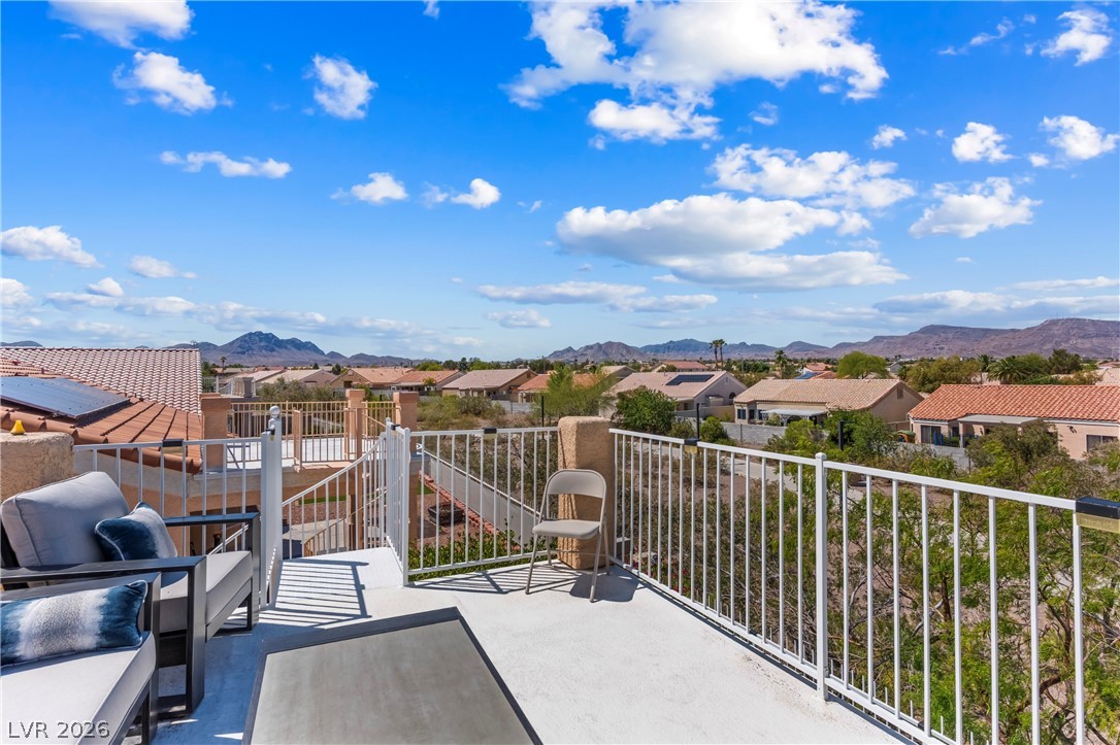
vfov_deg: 70.4
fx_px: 529
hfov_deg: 93.3
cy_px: 372
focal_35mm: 17
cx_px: 560
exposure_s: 1/8000
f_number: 8
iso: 400
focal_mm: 17
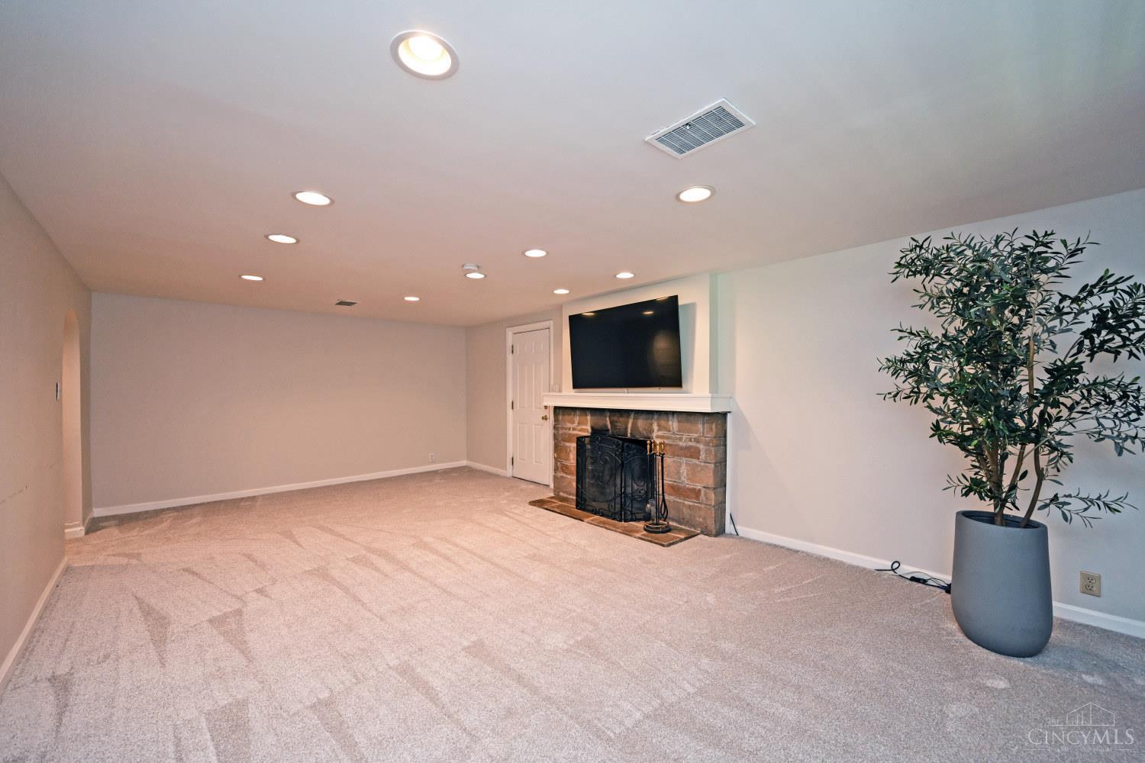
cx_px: 572
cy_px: 382
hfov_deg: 104.3
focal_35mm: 14
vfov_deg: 81.2
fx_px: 445
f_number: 4
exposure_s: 1/60
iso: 640
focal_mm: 14
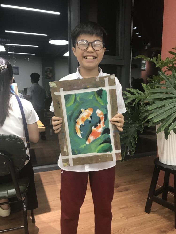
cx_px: 88
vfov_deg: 63.4
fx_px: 190
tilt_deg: -7.7
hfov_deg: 49.7
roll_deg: -1.2
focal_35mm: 28
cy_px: 117
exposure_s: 1/25
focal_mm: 3.99
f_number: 1.8
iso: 32
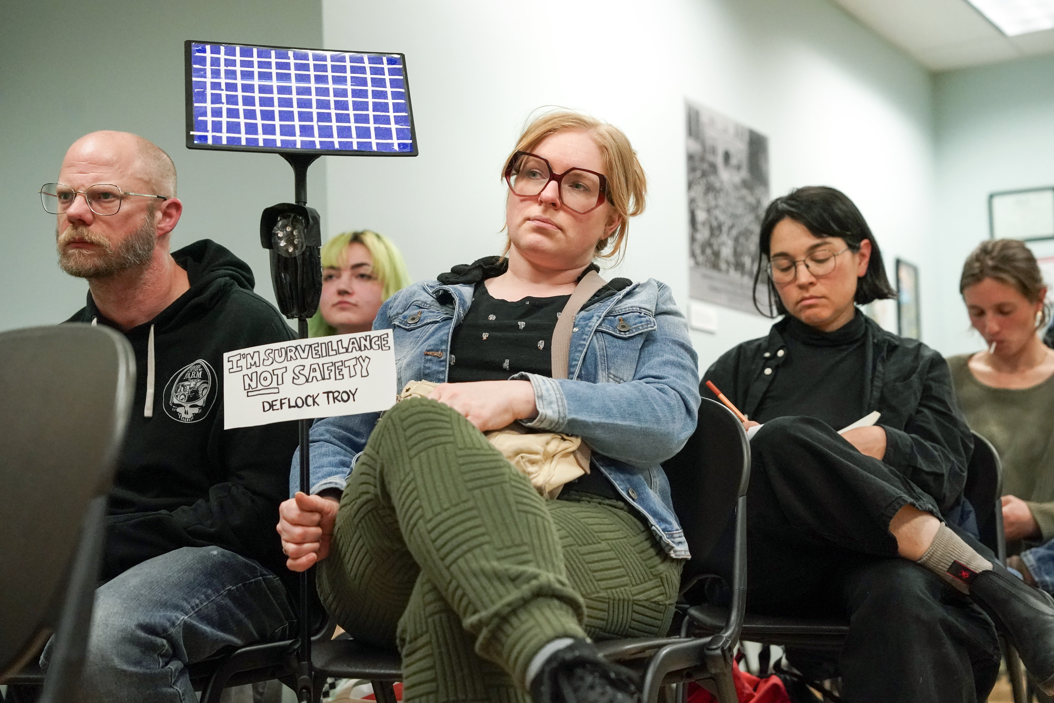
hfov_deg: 34.5
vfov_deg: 23.4
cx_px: 527
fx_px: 1698
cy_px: 352
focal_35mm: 58
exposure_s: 1/400
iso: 8000
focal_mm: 58
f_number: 4
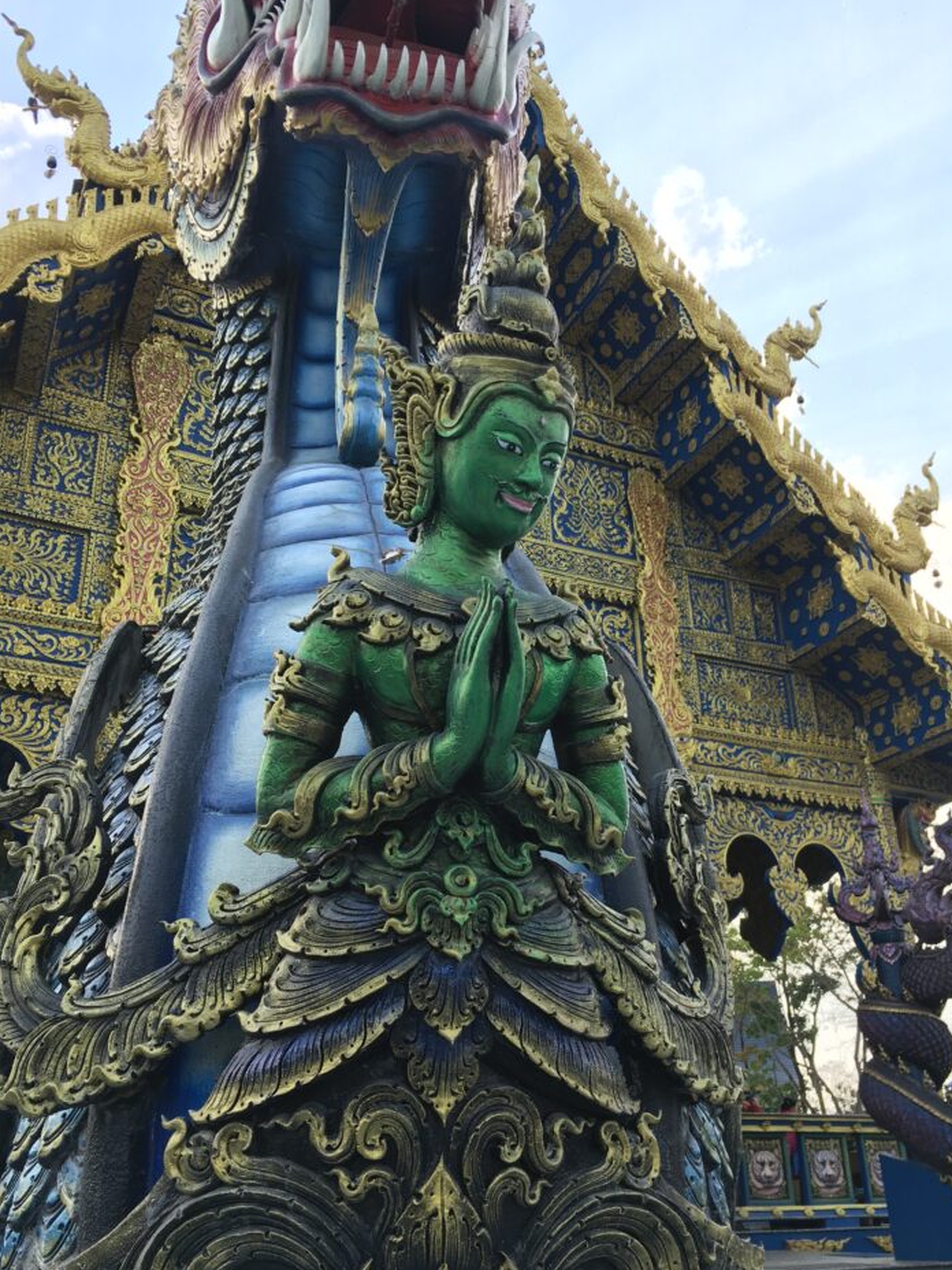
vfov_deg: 56.8
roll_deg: +2.8
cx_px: 502
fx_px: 1173
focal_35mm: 32
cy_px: 680
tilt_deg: +24.0
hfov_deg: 44.1
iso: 25
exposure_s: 1/323
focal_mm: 4.15
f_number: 2.2
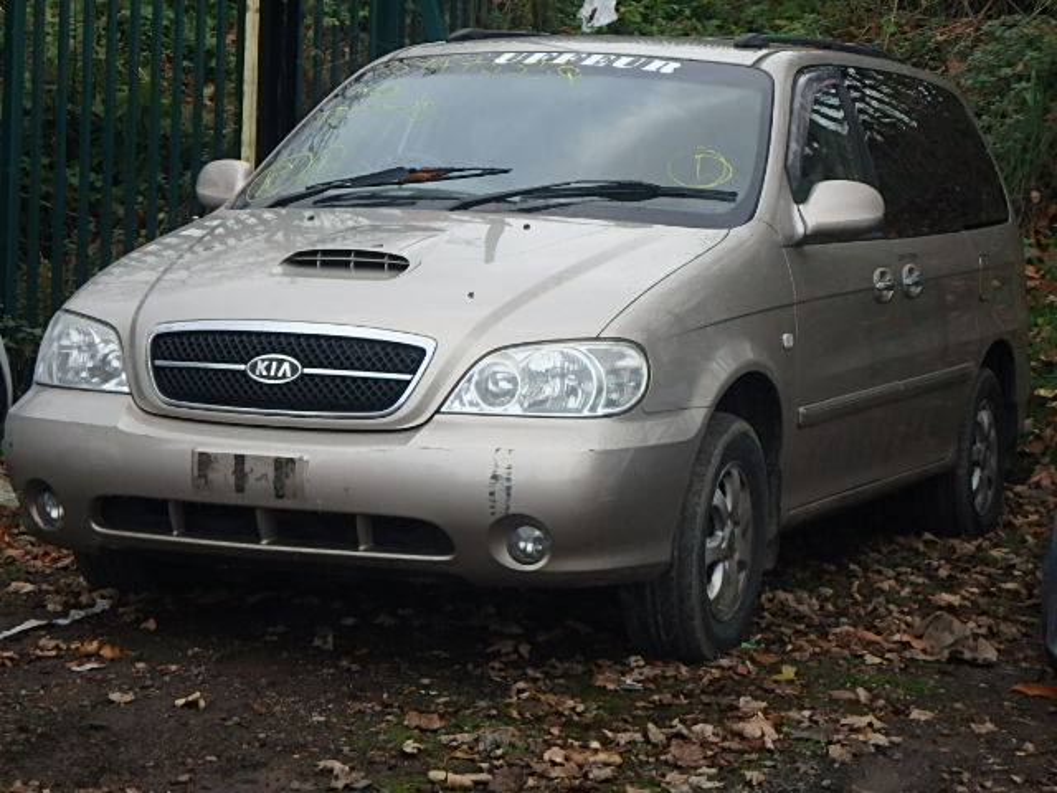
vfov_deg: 18.0
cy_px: 396
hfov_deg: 23.8
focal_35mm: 82
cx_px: 528
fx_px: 2504
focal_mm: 14.6
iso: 125
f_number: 5.3
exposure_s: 1/160
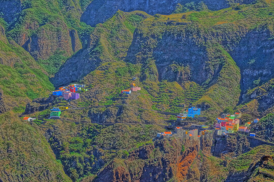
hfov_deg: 30.1
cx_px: 137
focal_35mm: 67
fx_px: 510
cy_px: 95
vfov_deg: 20.3
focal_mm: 10.95
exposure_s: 1/1000
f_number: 4.5
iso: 80
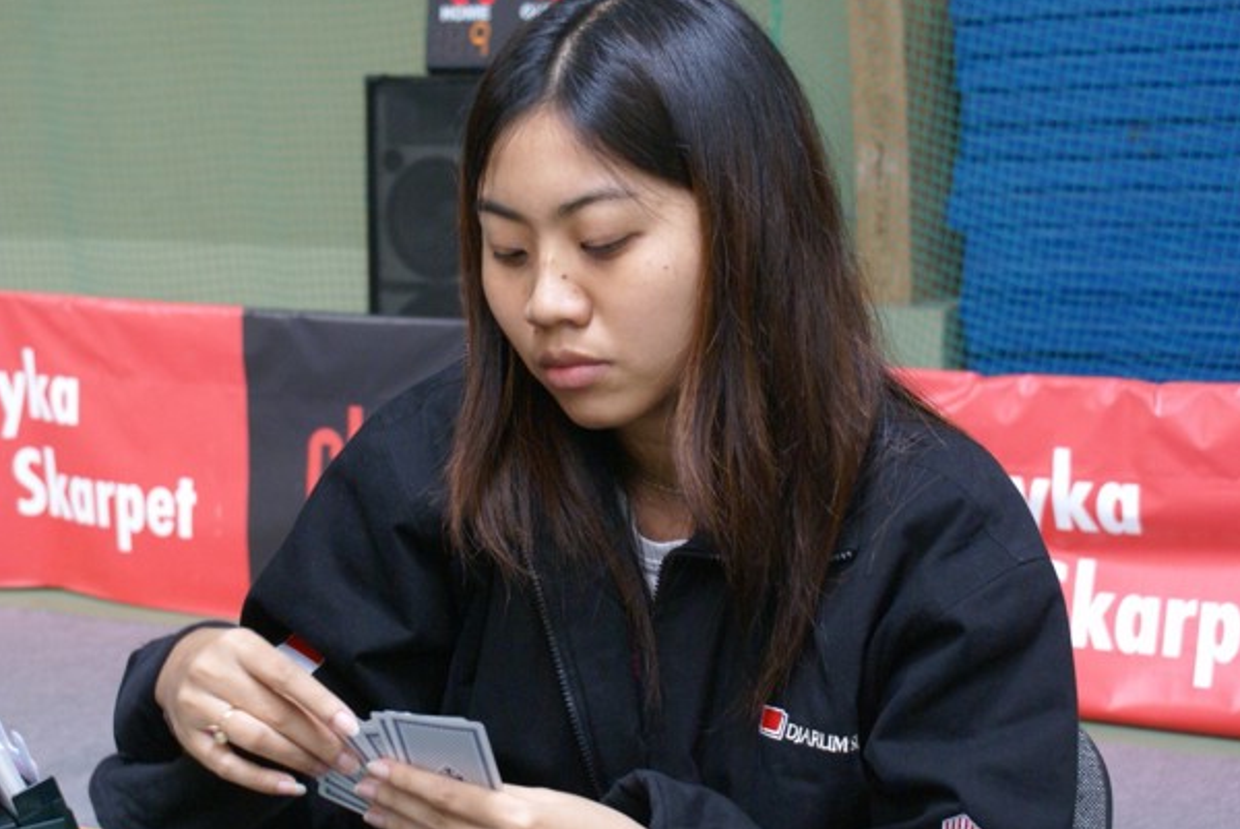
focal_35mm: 70
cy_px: 405
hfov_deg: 28.8
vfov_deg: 19.5
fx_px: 2413
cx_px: 556
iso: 800
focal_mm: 40
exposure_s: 1/25
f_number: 5.6
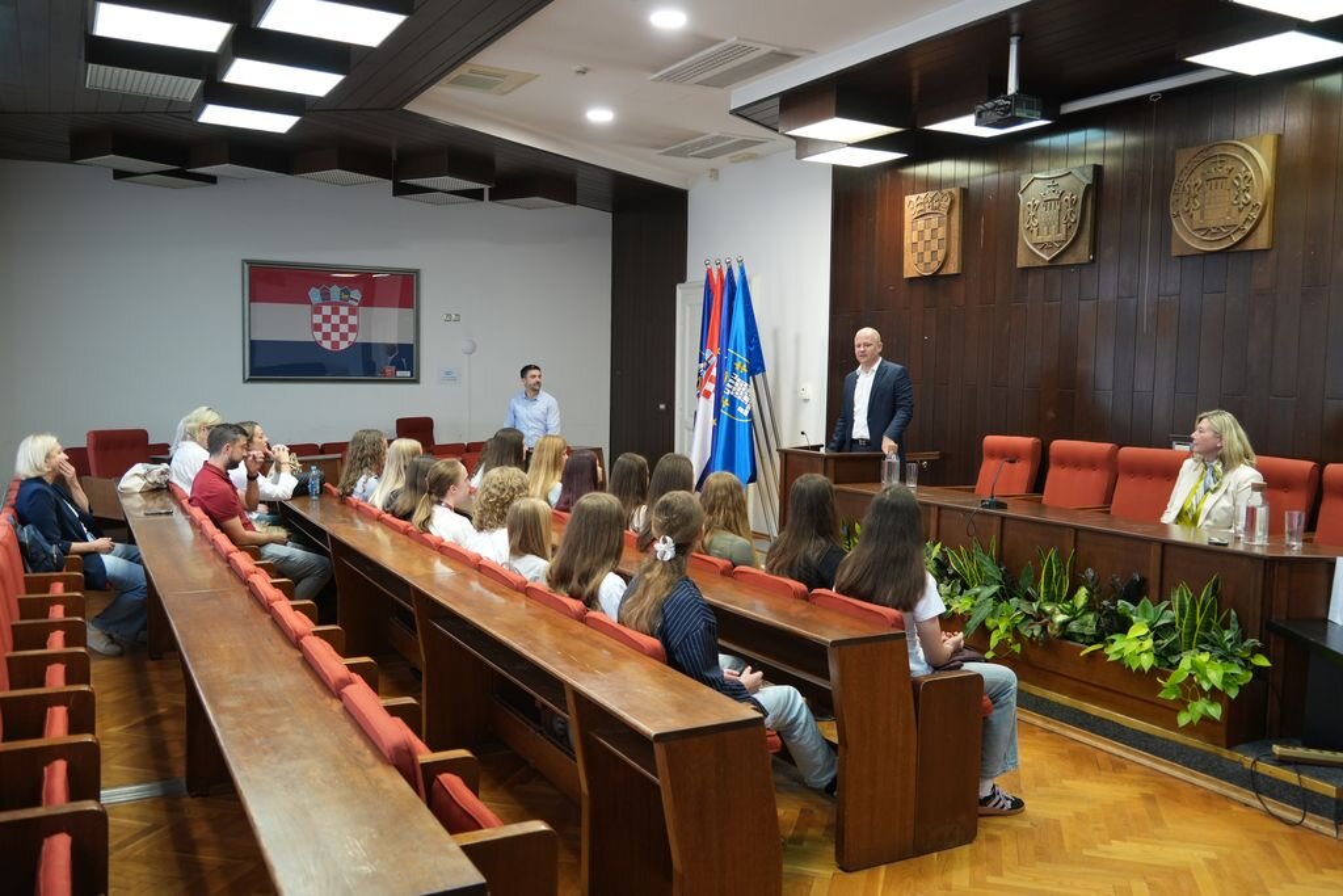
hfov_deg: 63.7
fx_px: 1082
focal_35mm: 29
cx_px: 672
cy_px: 448
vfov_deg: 45.0
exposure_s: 1/30
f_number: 4
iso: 1250
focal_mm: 29
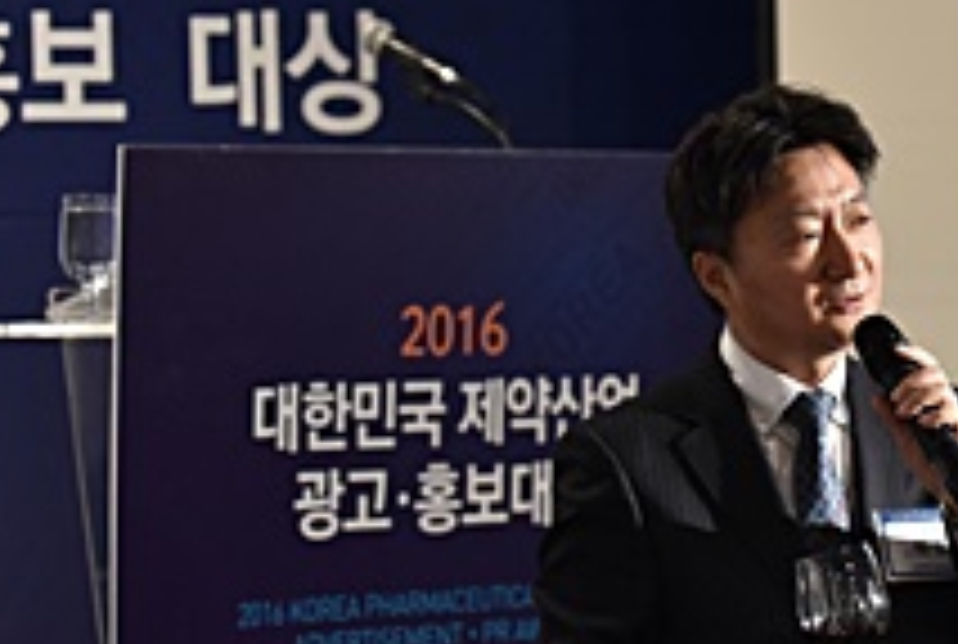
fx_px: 4373
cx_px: 1061
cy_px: 320
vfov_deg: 8.4
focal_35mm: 164
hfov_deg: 12.3
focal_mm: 70
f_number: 2.8
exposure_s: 1/160
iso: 3200
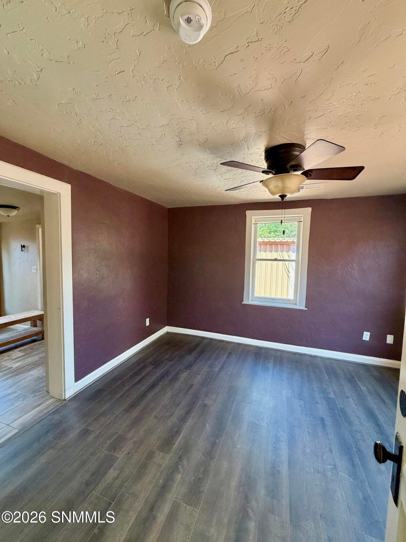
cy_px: 271
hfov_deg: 85.7
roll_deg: -1.0
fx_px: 219
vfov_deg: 102.1
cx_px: 203
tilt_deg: -3.1
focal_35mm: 14
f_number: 2.2
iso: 320
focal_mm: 2.22
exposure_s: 1/77
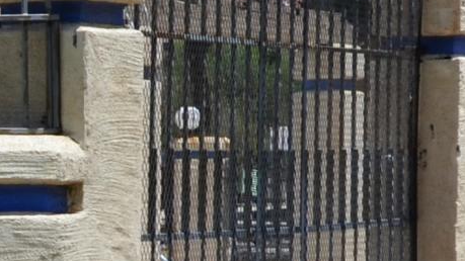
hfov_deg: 10.8
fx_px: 2281
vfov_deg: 6.5
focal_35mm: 185
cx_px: -394
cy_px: 283
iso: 100
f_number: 8
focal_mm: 18
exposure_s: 1/250
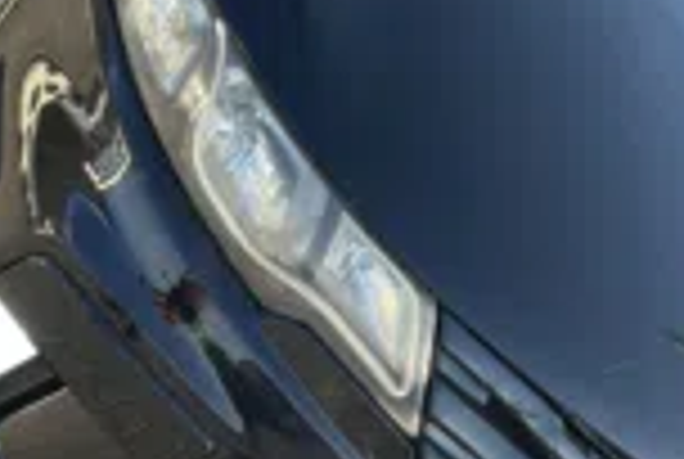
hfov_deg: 15.5
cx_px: 144
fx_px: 2494
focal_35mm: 131
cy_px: -216
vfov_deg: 10.2
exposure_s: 1/519
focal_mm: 6.86
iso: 80
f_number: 1.78
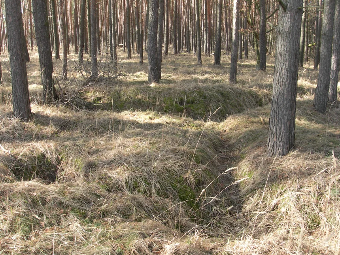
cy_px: 128
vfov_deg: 37.7
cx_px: 170
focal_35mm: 38
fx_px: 373
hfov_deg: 49.0
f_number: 4.8
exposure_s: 1/45
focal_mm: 7.8
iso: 50
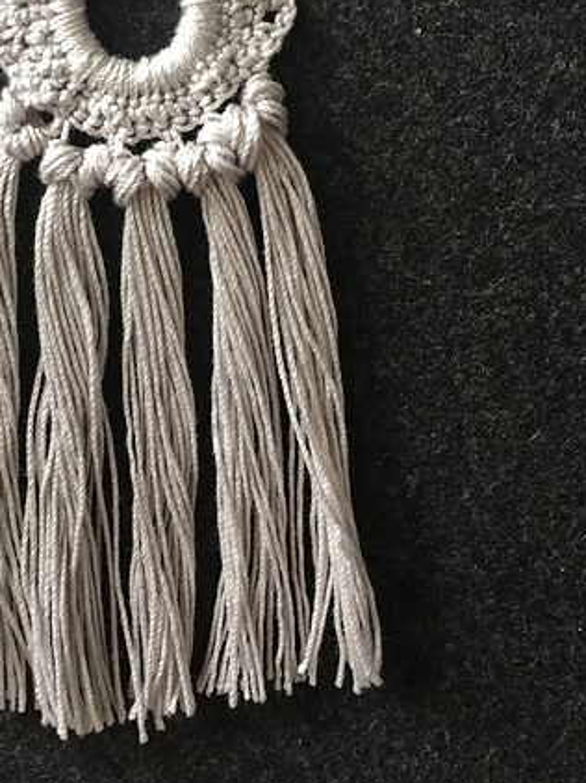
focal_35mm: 44
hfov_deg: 32.5
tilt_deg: -27.7
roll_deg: +4.3
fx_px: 994
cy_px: 245
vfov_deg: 42.2
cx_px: 178
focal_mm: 4.15
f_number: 2.2
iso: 50
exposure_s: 1/33
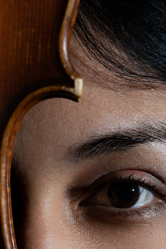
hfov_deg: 4.6
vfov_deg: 6.9
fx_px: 2054
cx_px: 50
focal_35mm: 297
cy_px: 234
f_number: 6.3
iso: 250
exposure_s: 1/160
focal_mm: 85
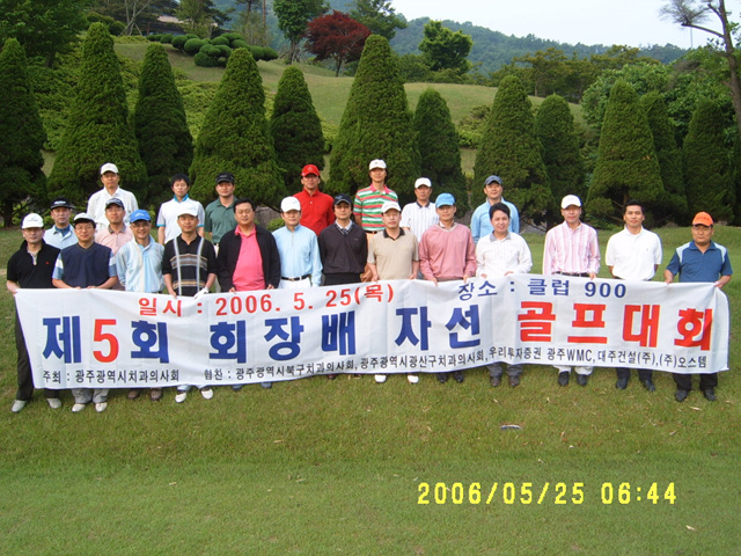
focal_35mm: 37
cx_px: 370
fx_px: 792
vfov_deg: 38.7
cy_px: 278
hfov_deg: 50.1
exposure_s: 1/60
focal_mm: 6.2
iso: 63
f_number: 6
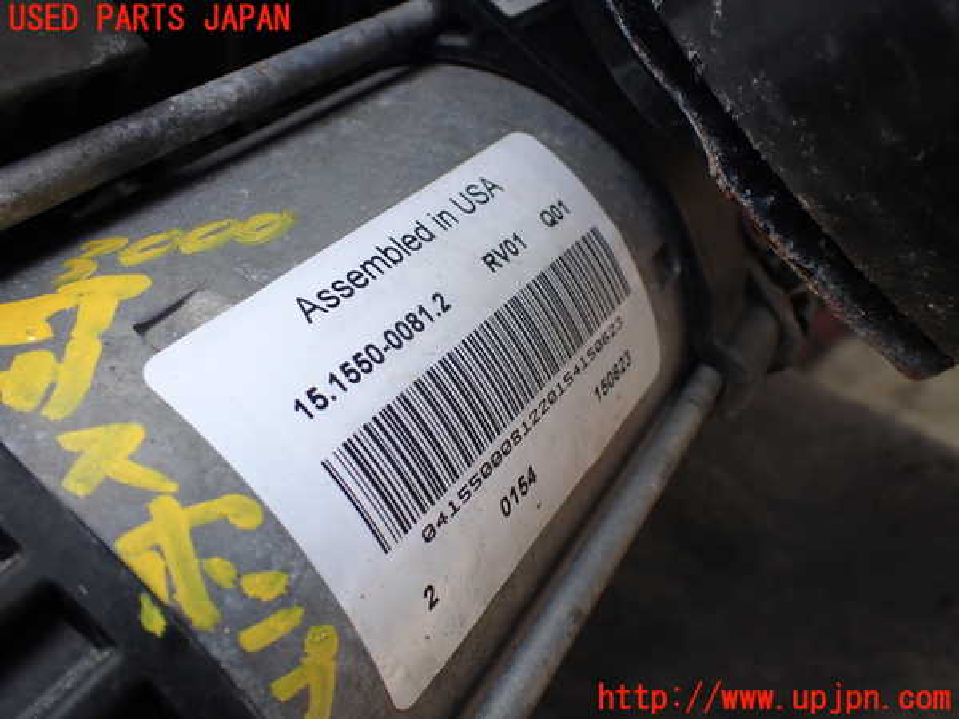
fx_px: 831
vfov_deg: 46.8
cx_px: 480
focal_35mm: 30
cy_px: 360
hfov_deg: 60.0
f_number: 3.2
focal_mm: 5.4
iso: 100
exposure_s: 1/160
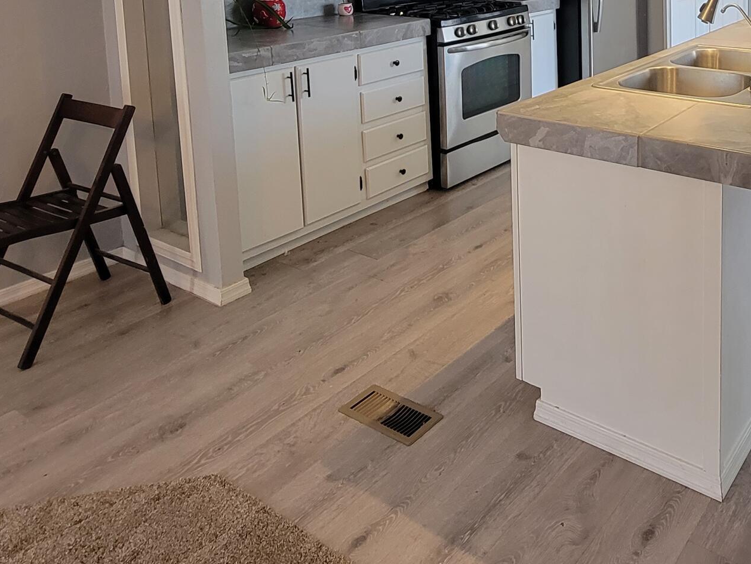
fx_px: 673
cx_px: 607
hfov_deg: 54.1
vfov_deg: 39.4
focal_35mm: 31
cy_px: -16
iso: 125
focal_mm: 2.2
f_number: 2.2
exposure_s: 1/60
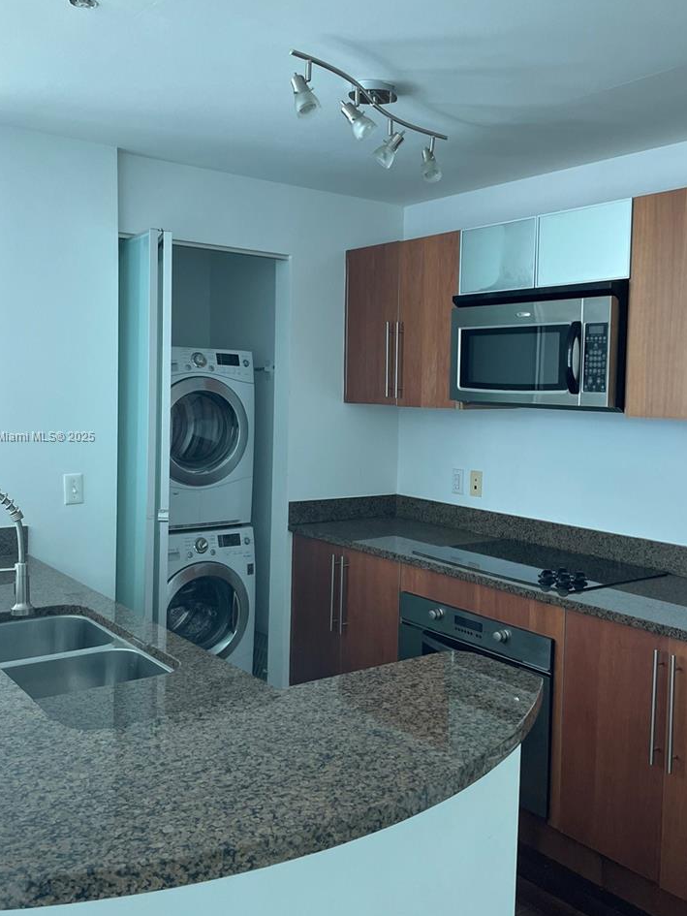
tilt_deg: -2.0
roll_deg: -1.2
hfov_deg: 43.0
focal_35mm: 33
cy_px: 437
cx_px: 353
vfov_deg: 55.3
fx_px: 873
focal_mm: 4.2
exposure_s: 1/60
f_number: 1.6
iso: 125
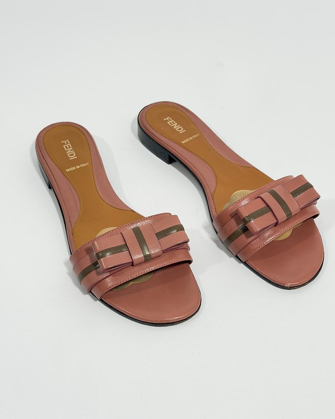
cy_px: 207
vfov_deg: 36.6
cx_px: 168
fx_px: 632
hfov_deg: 29.7
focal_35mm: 51
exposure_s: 1/50
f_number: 1.78
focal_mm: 6.76
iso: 50
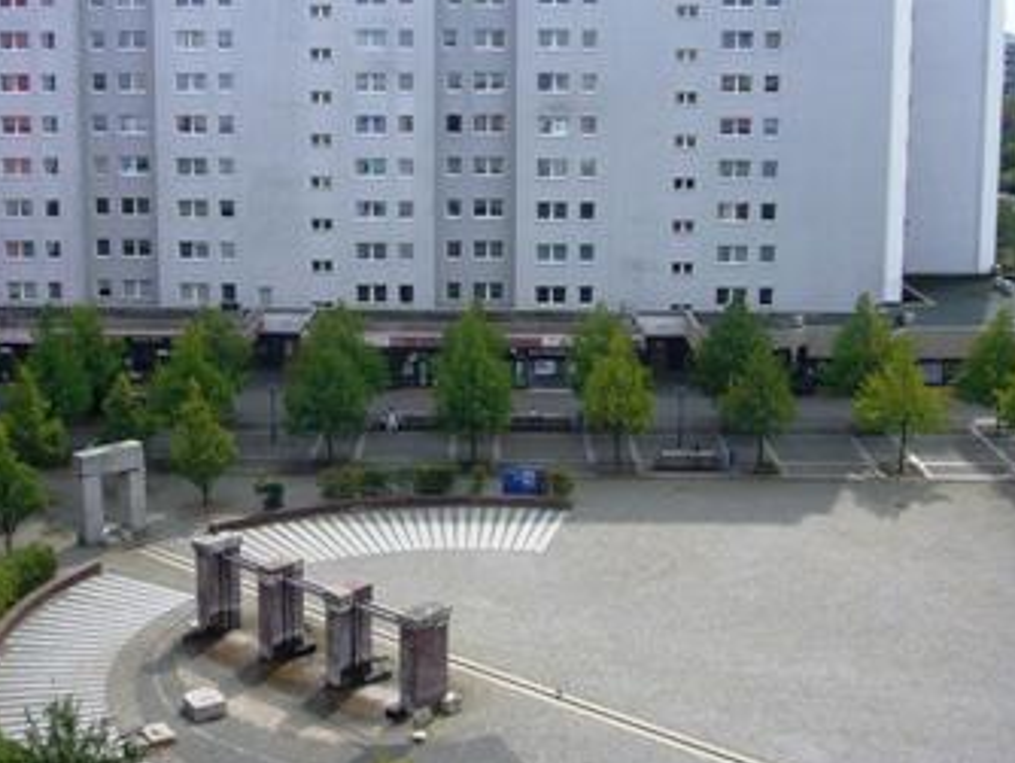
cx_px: 397
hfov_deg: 37.3
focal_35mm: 51
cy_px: 264
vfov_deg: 28.4
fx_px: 1496
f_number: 5.6
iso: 100
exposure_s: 1/320
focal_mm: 4.6
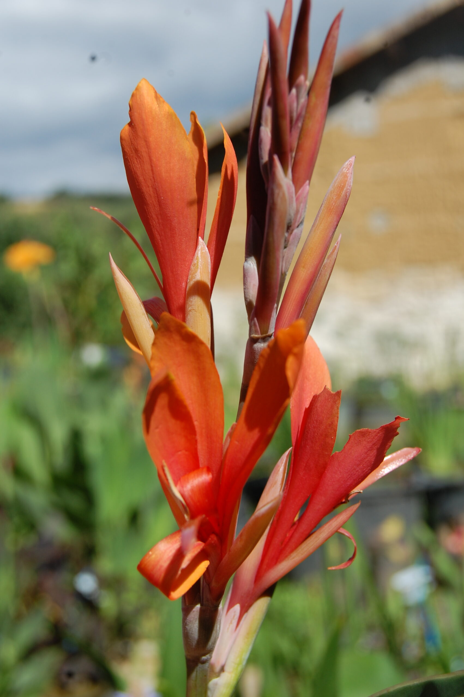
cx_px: 232
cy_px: 348
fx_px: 1104
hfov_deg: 23.7
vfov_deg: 35.1
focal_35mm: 57
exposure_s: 1/400
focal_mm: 38
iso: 200
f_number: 10
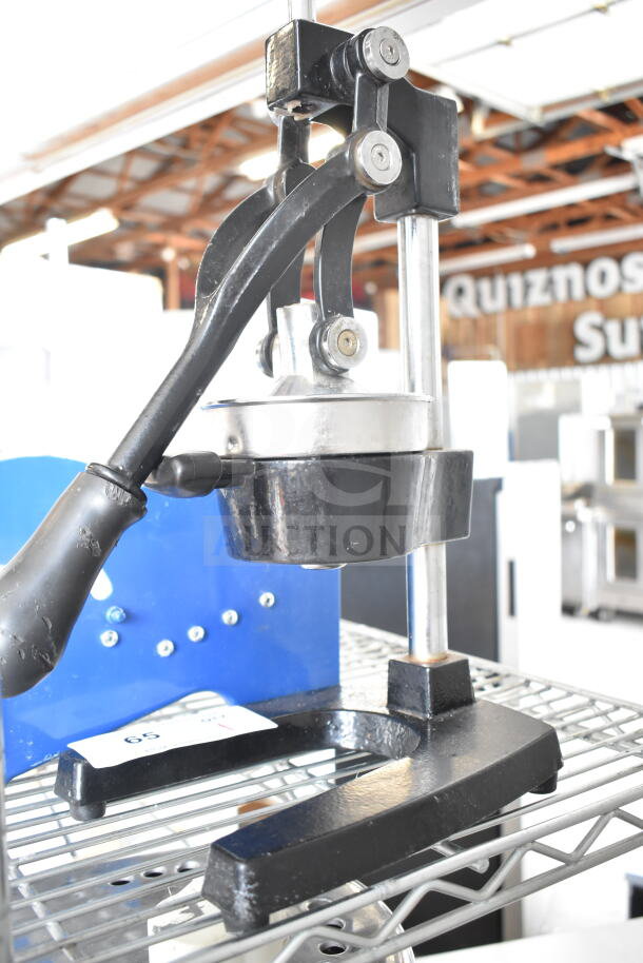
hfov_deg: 40.0
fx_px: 883
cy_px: 482
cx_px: 322
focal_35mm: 33
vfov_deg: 57.2
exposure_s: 1/60
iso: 1600
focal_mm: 22
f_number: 3.8
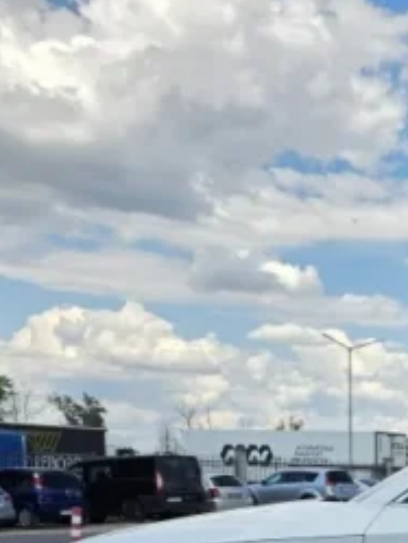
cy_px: 600
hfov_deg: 17.8
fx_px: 1115
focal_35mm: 71
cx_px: 668
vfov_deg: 25.4
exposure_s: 1/4889
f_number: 1.7
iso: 80
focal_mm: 6.25
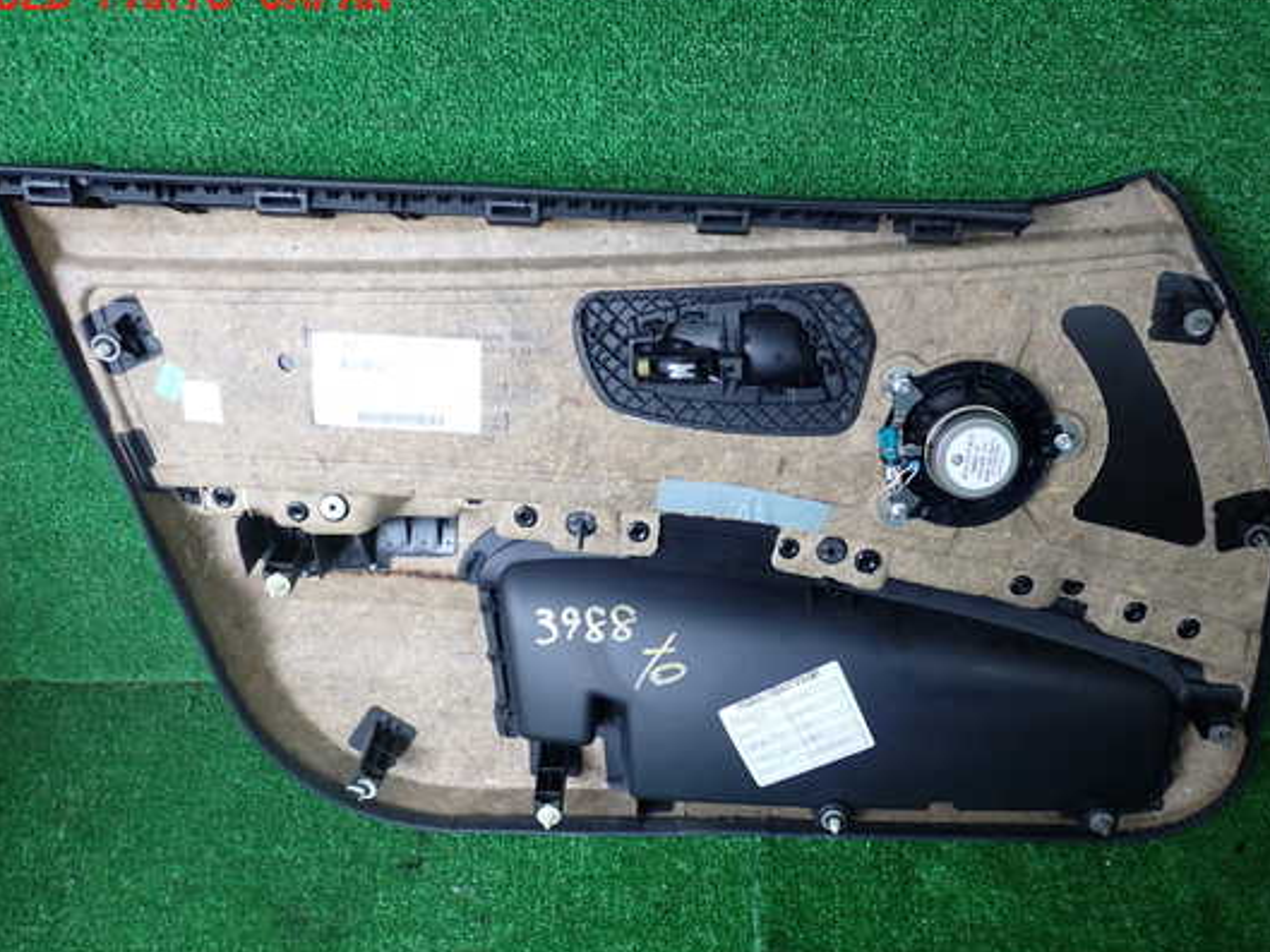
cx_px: 675
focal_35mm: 34
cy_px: 504
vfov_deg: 41.8
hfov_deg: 53.9
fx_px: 1248
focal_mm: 5.4
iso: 200
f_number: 2.3
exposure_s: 1/40
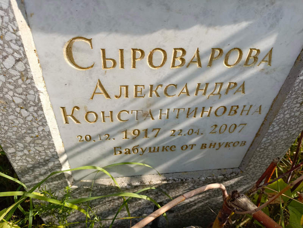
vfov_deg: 54.9
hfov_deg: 69.4
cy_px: 114
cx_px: 152
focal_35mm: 25
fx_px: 219
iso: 116
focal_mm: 4.76
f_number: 1.69
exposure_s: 1/498
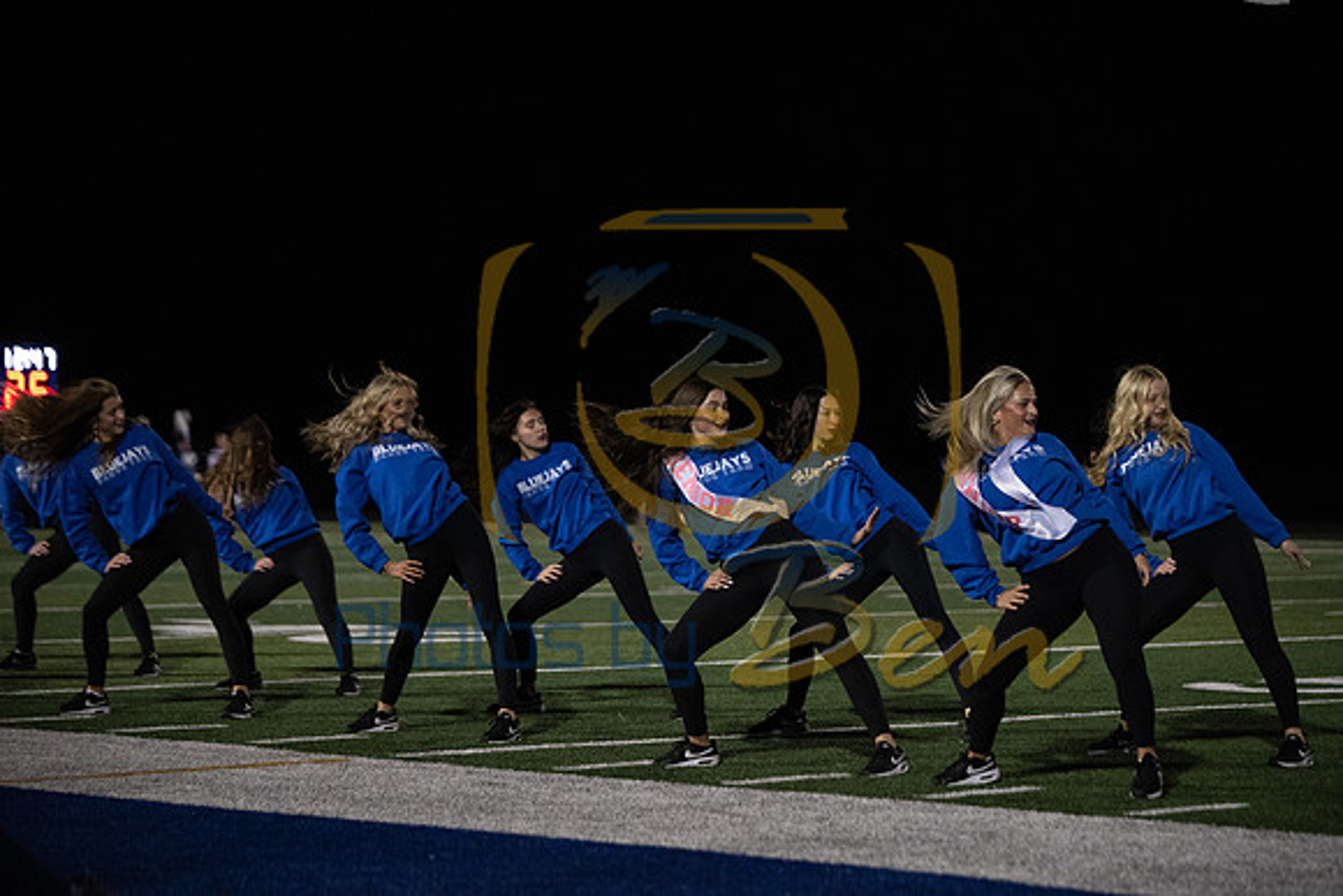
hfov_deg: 18.6
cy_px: 448
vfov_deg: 12.5
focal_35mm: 110
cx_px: 672
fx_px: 4104
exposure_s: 1/1600
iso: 5000
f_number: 2.8
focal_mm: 110
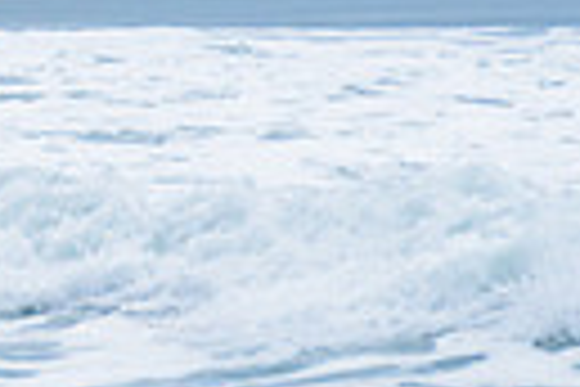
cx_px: -500
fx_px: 44222
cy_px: -288
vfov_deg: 0.5
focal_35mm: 2745
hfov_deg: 0.8
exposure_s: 1/2000
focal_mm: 500
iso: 250
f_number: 5.6
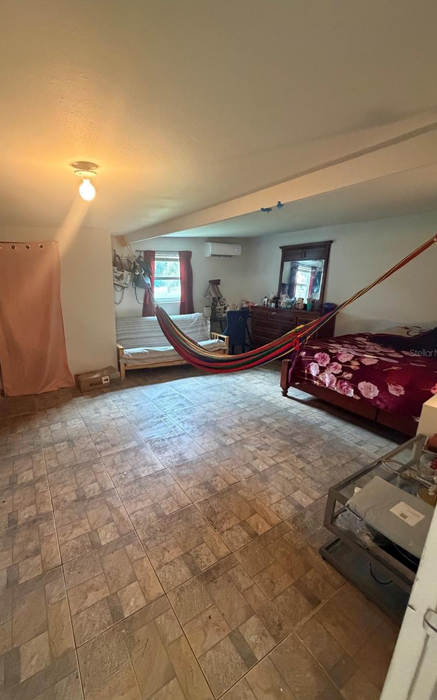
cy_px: 353
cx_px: 187
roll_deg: -0.3
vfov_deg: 101.5
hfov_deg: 74.4
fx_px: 286
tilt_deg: -16.0
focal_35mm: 15
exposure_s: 1/60
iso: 1000
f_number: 2.2
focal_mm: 2.22
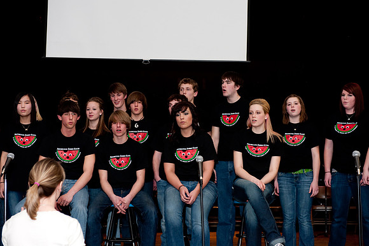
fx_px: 717
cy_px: 123
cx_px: 184
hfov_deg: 28.9
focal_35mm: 70
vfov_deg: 19.4
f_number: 5.6
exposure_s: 1/125
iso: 560
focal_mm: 70
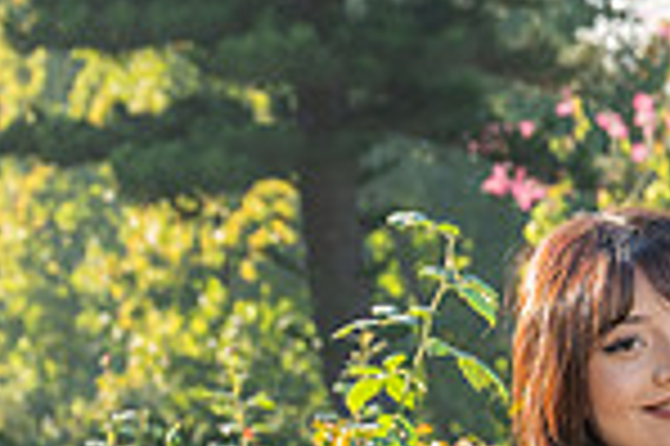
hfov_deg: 8.9
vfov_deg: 6.0
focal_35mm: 226
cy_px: 786
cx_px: 976
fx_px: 4201
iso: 200
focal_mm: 58
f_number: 5.6
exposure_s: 1/200
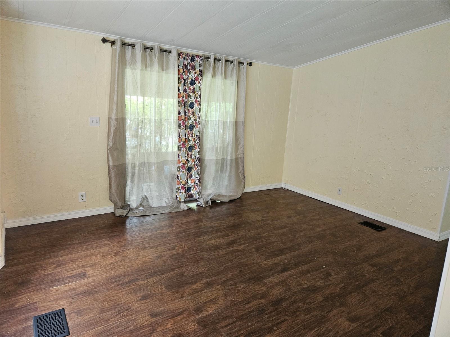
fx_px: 299
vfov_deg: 58.9
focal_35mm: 23
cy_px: 168
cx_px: 225
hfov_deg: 73.9
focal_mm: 5.4
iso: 800
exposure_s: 1/120
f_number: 1.8
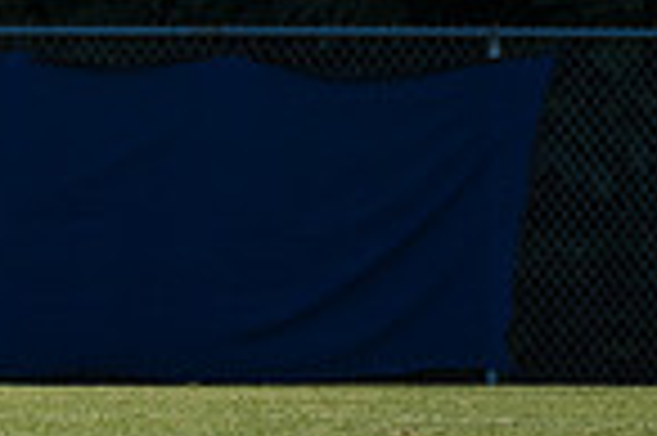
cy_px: 254
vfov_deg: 1.0
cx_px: -536
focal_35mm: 1351
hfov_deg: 1.5
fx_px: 24628
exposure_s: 1/2000
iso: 320
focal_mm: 340
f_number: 5.6
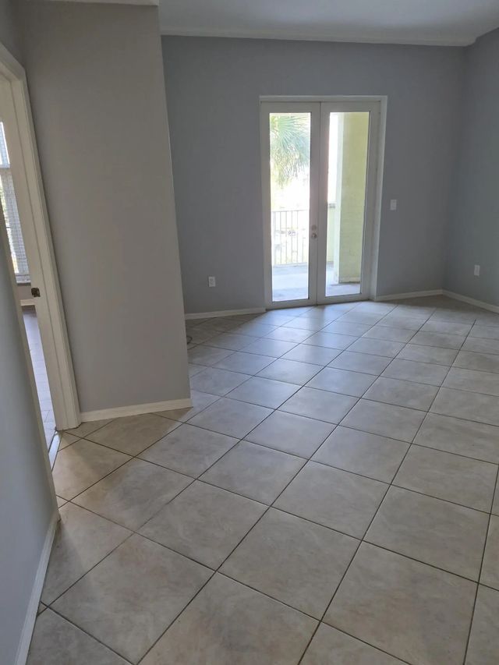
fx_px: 442
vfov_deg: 73.9
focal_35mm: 23
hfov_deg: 58.9
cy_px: 332
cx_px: 250
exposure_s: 1/120
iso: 100
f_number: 1.8
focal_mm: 5.4
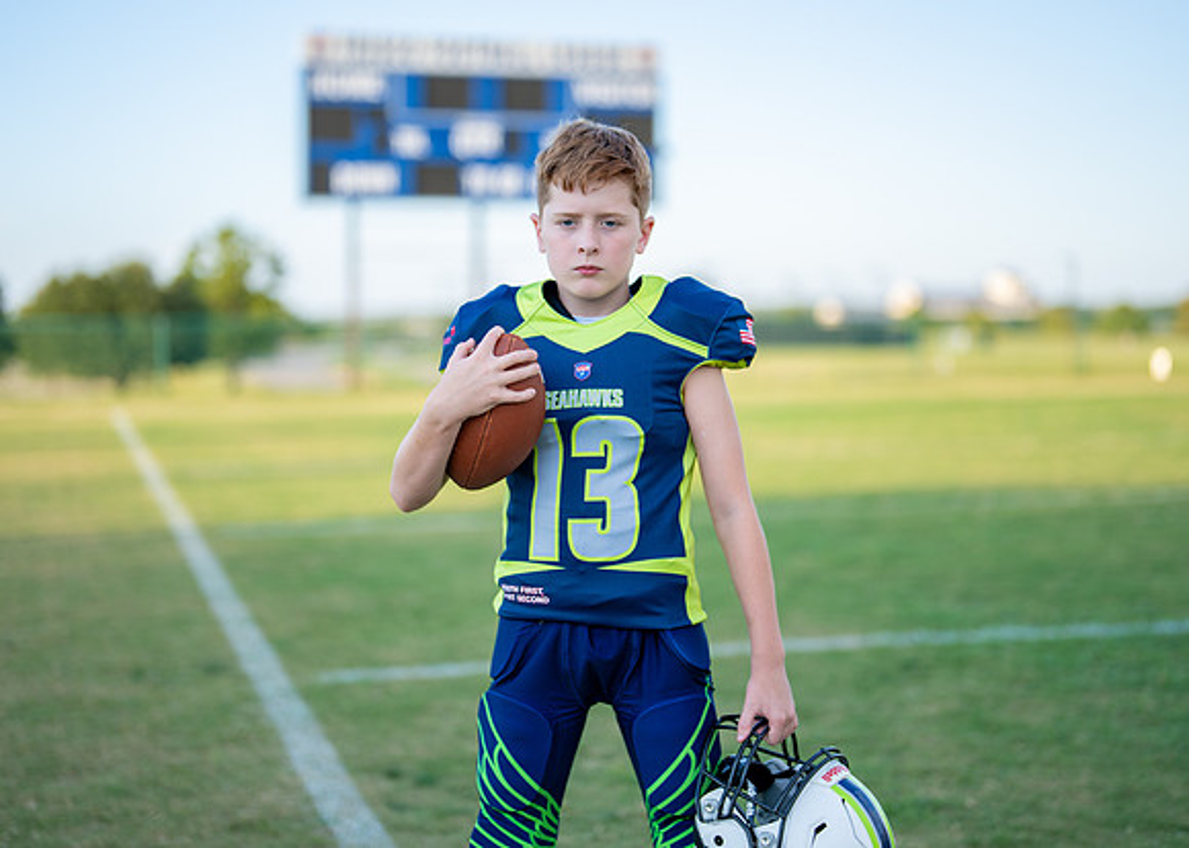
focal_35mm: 60
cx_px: 596
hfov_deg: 32.8
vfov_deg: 23.7
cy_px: 381
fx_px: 2017
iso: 100
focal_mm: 50
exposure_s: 1/2000
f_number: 1.2
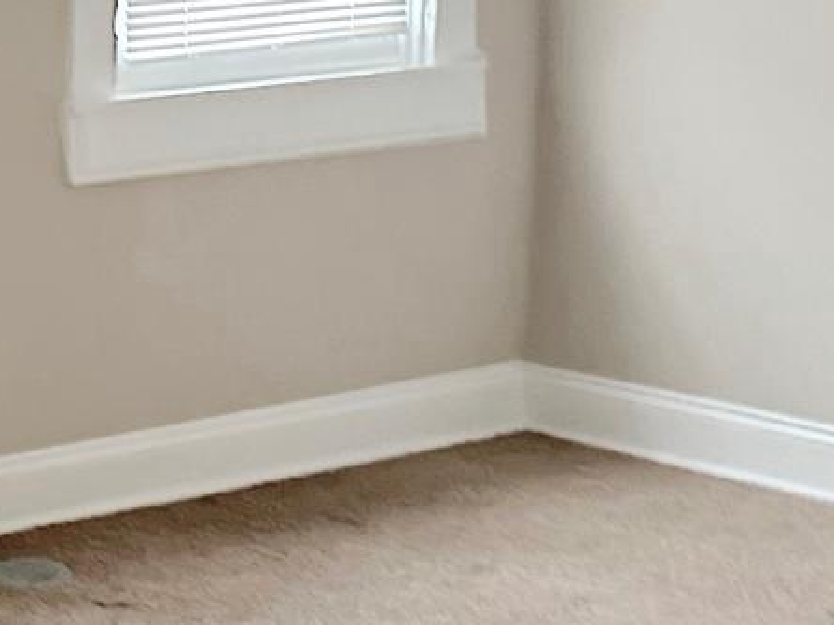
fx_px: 2650
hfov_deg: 16.4
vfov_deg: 13.5
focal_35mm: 110
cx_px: -401
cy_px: 282
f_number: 1.78
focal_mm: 6.86
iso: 400
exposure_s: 1/60
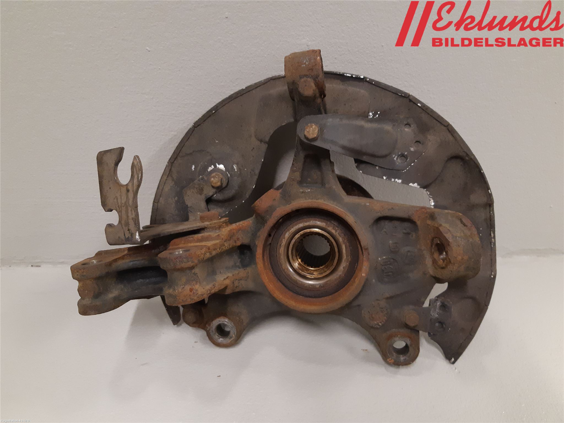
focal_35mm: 26
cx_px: 282
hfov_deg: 67.3
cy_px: 212
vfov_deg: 53.1
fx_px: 424
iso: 250
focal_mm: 3.93
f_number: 1.7
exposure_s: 1/50
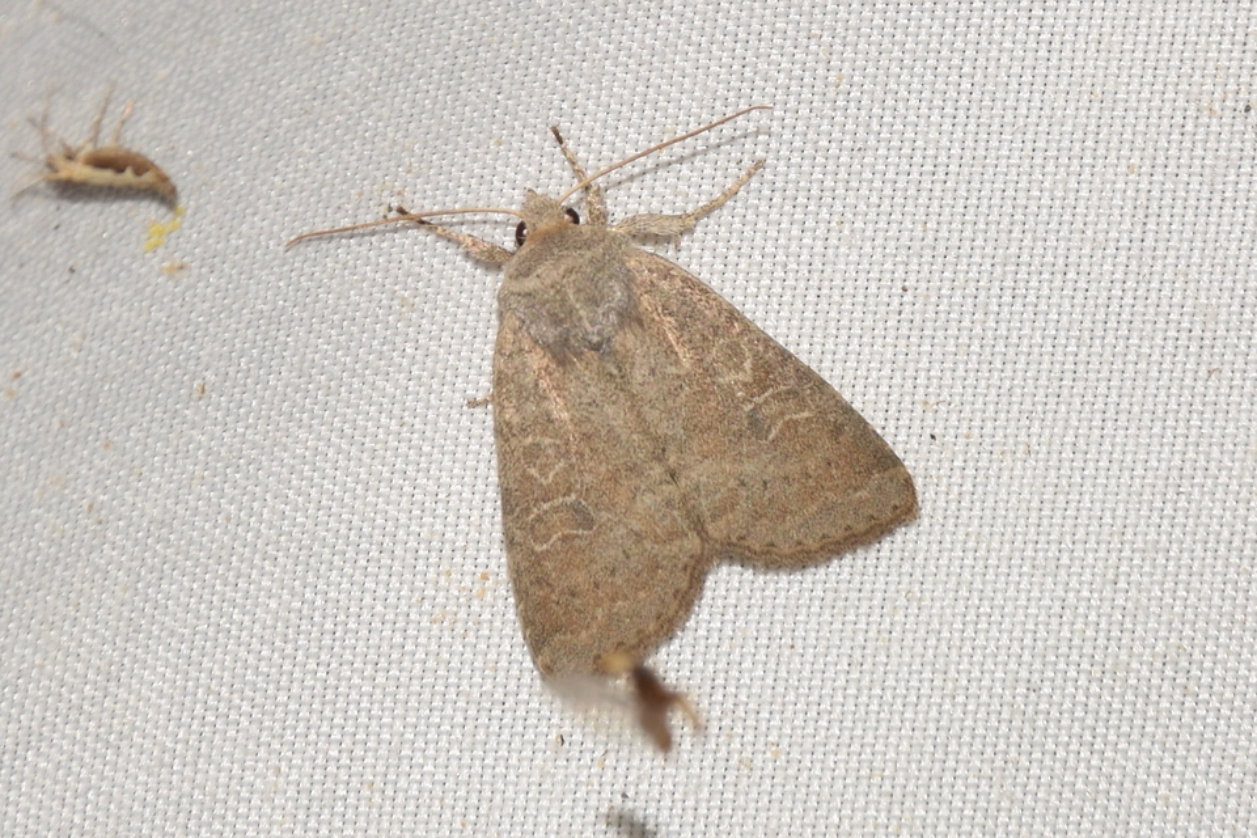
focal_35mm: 210
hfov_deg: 9.8
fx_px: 7332
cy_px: 419
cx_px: 628
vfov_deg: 6.5
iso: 100
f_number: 13
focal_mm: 140
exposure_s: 1/160
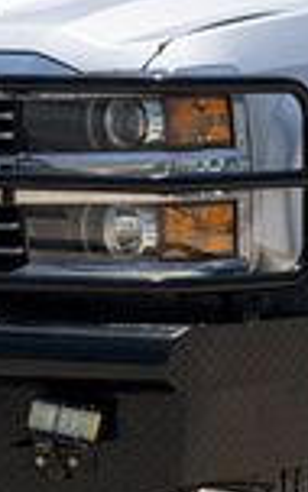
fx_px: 2874
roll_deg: -0.8
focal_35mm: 214
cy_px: 94
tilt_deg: -3.0
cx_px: 503
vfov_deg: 9.8
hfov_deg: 6.0
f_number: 1.78
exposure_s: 1/7143
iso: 80
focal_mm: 6.76
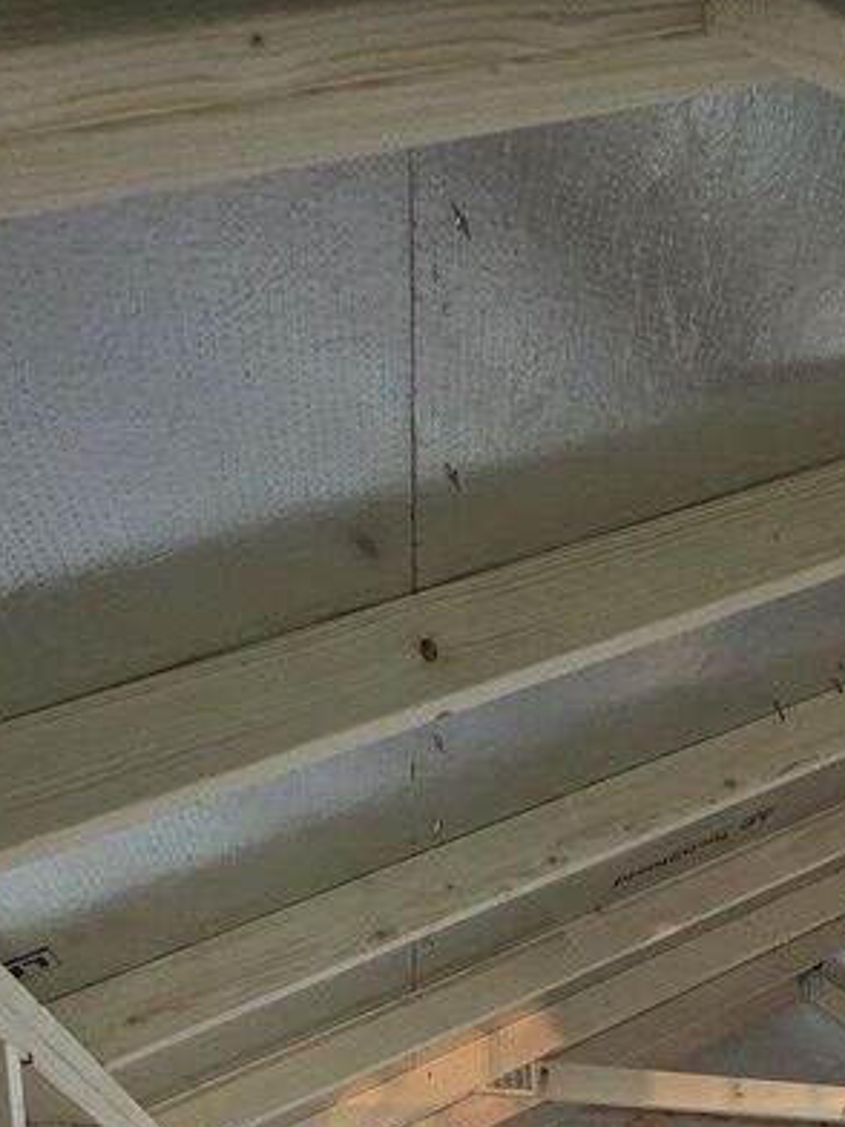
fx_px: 1107
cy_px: 1440
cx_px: 977
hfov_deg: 34.6
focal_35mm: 34
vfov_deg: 36.7
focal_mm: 2.2
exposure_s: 1/120
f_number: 1.9
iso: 250
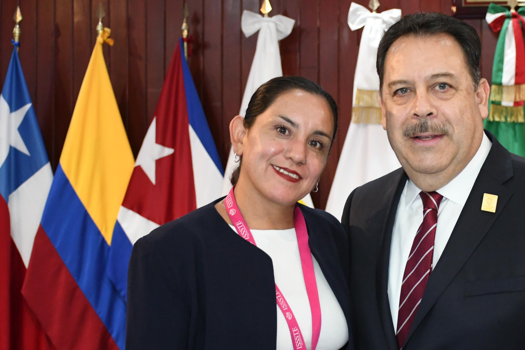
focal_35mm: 84
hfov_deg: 24.0
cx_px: 372
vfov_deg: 16.2
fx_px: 1225
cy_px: 224
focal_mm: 38
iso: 3200
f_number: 4.2
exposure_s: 1/100
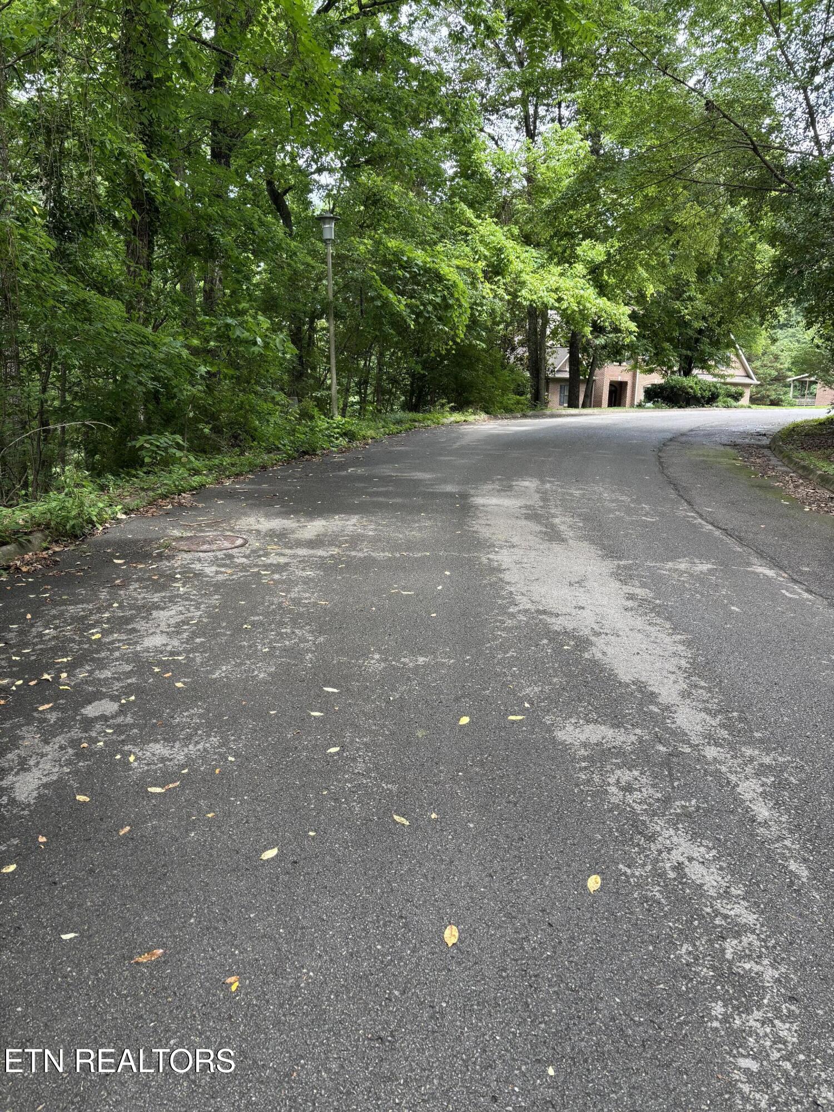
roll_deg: -2.4
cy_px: 556
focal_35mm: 26
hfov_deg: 53.1
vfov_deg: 67.3
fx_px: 835
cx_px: 417
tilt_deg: -11.8
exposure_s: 1/122
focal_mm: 5.96
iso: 32
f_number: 1.6
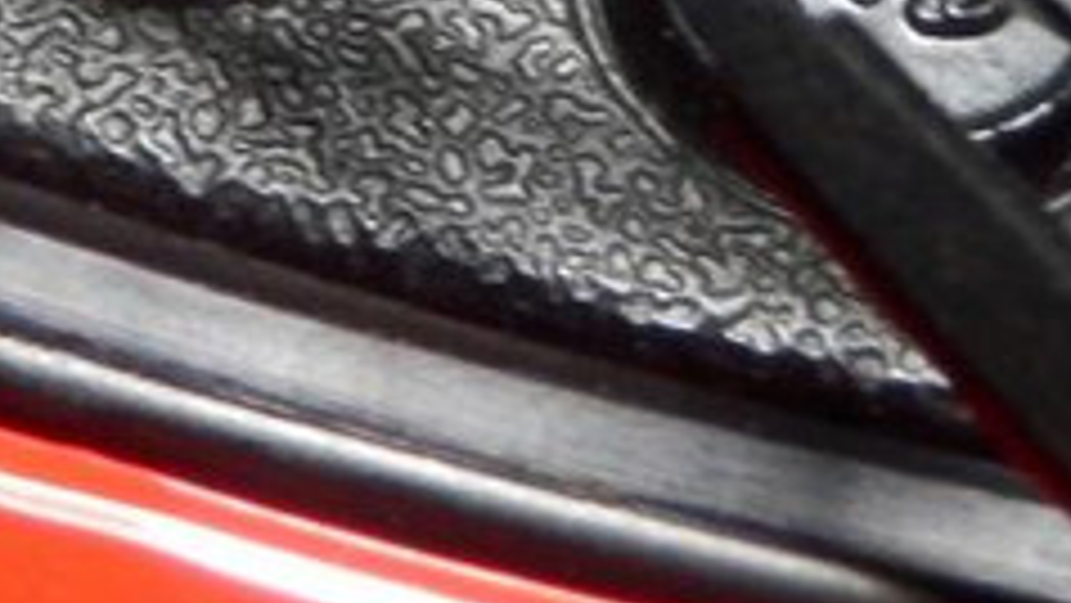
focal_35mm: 205
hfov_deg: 10.4
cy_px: -40
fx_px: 5823
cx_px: 20
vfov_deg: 5.9
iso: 400
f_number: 4
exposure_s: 1/20
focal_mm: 7.4
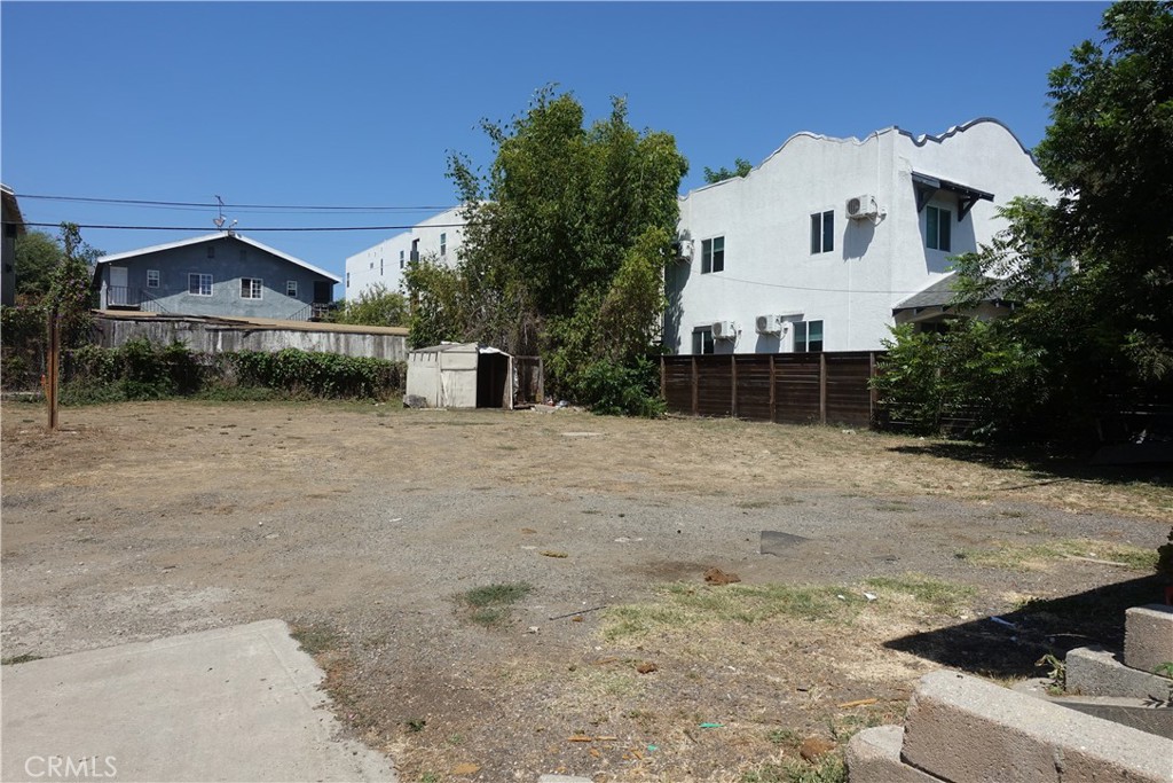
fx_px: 782
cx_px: 586
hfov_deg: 73.7
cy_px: 392
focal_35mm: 24
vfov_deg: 53.1
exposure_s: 1/640
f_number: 5.6
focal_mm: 8.8
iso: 125
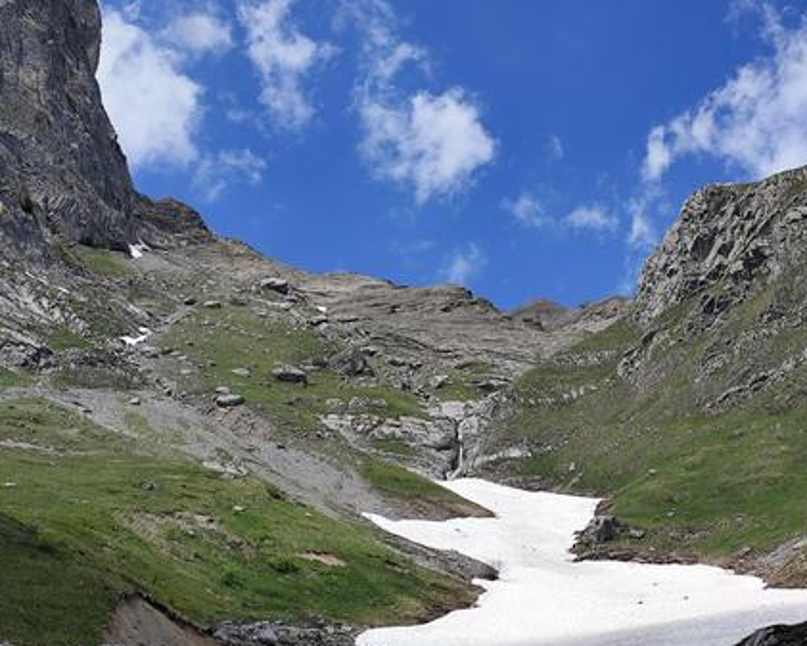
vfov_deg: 23.9
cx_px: 418
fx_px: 1529
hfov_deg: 29.6
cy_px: 341
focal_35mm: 64
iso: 50
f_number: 1.65
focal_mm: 6.19
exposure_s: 1/1774
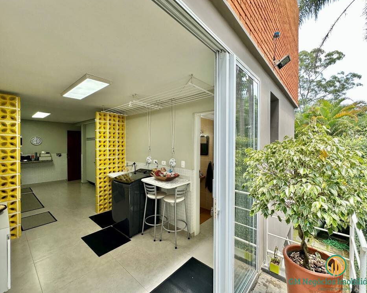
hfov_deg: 96.8
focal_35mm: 15
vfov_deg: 84.0
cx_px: 189
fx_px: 163
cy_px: 146
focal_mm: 2.22
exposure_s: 1/99
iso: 50
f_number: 2.2
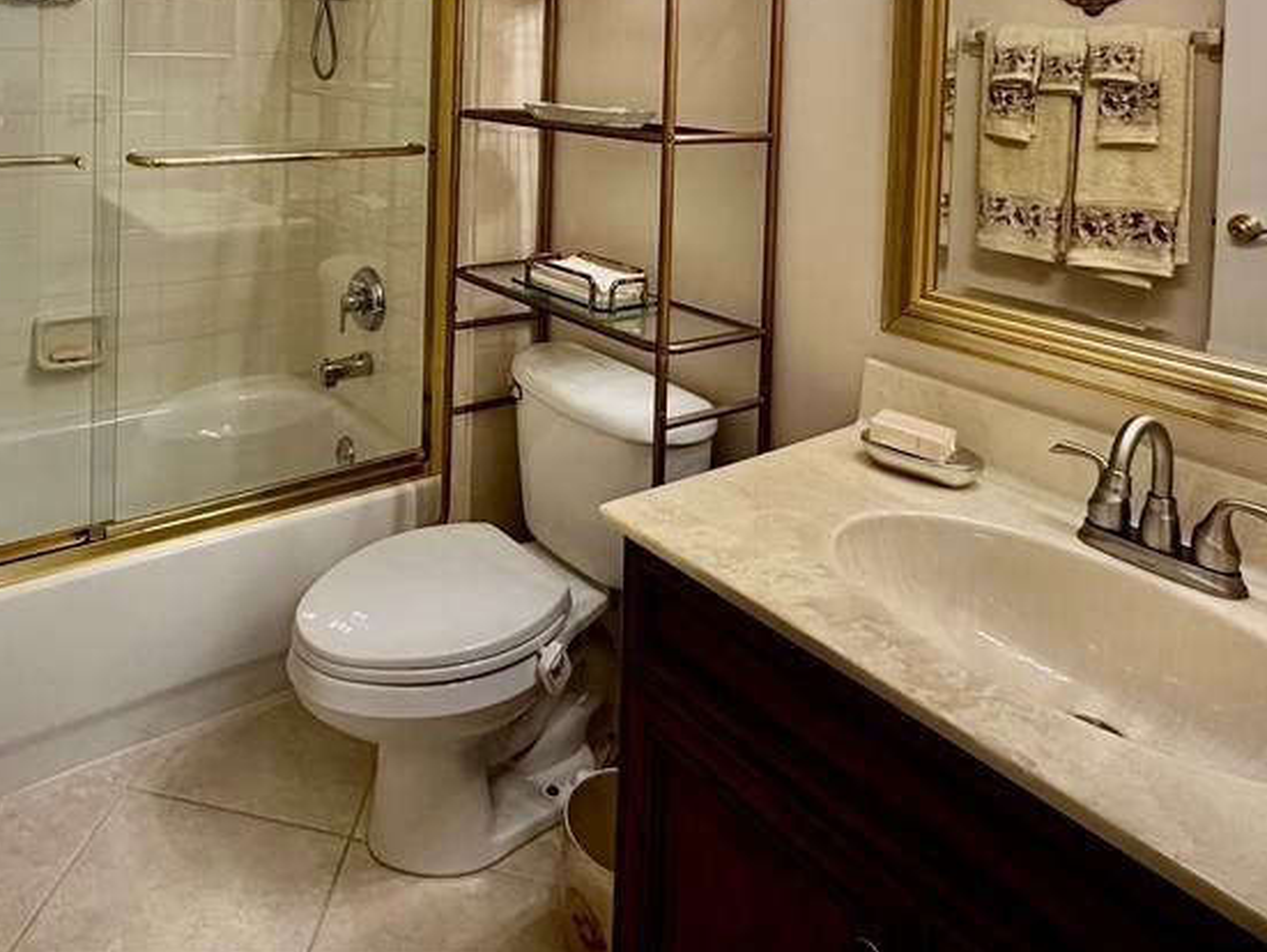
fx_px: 952
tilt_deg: -1.7
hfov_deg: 65.5
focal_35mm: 26
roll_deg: -1.3
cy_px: 78
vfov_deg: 47.2
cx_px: 423
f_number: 2.2
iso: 250
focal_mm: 2.22
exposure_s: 1/120
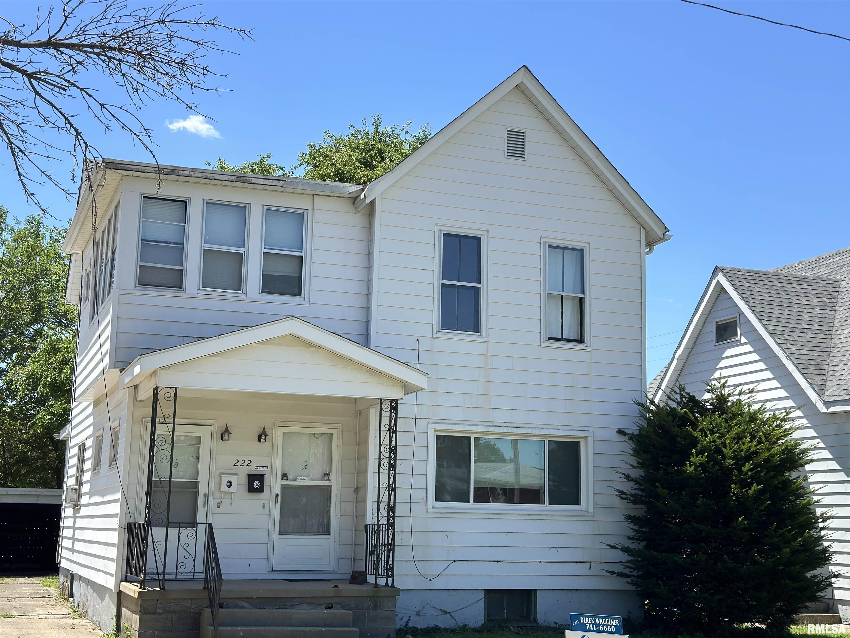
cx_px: 425
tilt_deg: +10.0
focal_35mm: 48
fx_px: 1179
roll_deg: -1.1
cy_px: 319
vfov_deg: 30.3
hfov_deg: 39.7
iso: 80
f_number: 1.78
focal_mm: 6.86
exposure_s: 1/3876
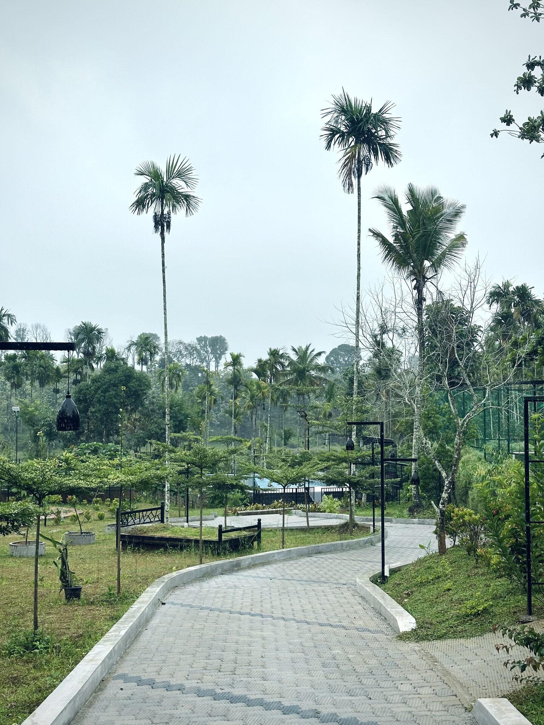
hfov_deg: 30.3
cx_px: 272
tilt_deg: +2.9
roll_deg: -1.4
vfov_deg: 39.7
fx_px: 1006
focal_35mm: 48
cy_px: 362
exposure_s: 1/3058
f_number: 1.78
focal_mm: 6.86
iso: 64
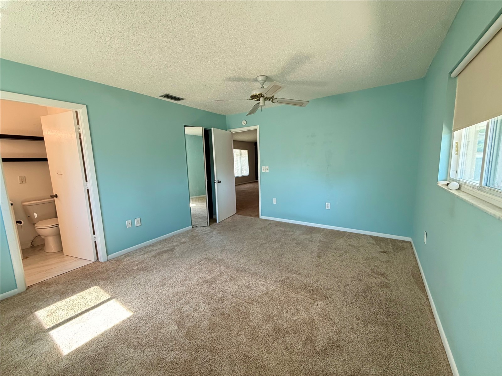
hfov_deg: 102.1
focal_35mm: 14
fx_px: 203
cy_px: 188
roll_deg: +1.9
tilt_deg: -7.4
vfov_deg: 85.7
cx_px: 251
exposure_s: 1/60
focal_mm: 2.22
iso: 200
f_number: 2.2
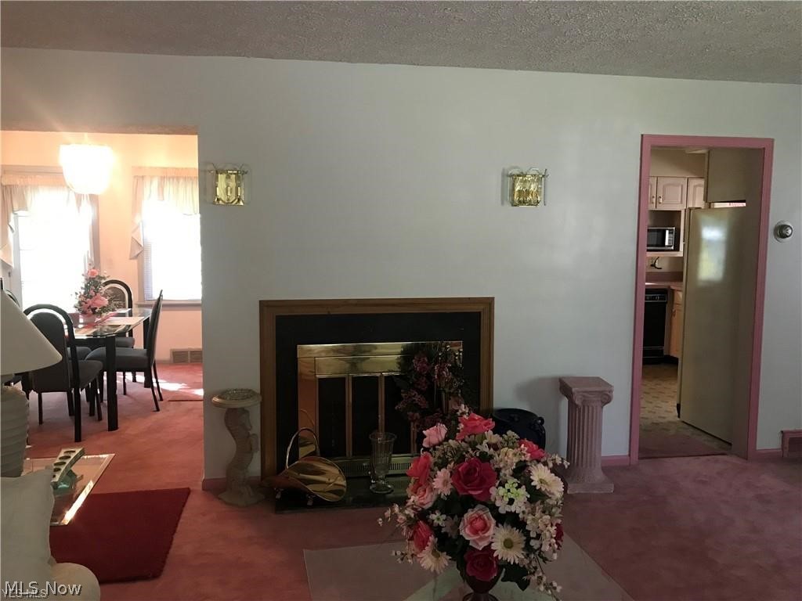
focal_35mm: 28
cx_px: 401
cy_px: 300
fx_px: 649
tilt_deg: -6.6
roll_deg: -0.6
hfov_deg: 63.4
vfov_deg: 49.7
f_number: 1.8
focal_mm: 3.99
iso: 64
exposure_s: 1/15
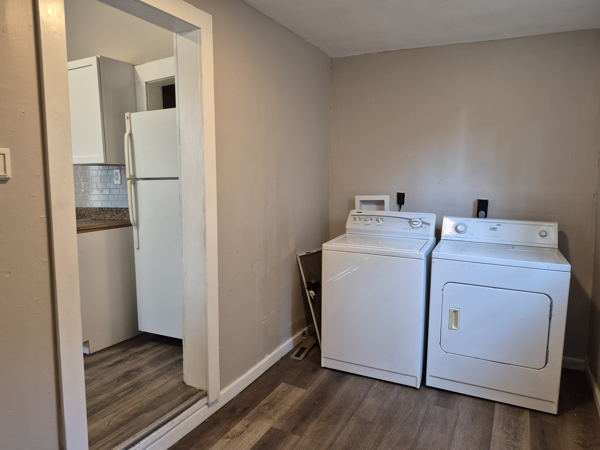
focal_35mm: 23
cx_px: 300
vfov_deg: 58.9
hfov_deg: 73.9
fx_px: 399
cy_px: 225
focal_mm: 5.4
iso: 250
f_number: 1.8
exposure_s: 1/120
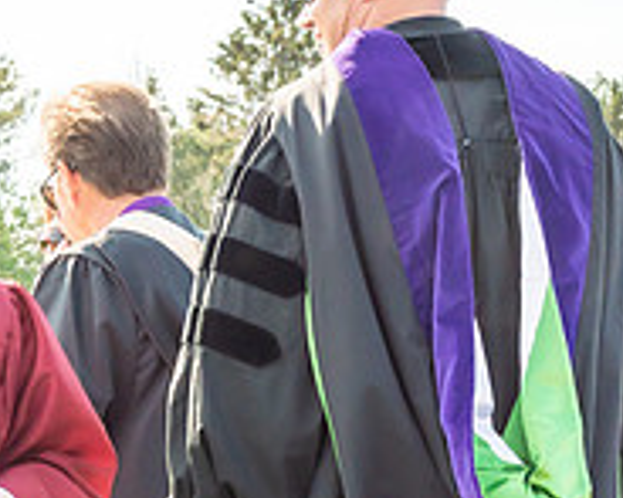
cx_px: 73
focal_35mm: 176
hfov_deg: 10.9
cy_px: 579
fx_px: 3243
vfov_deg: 8.7
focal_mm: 34
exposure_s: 1/500
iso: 200
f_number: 7.1
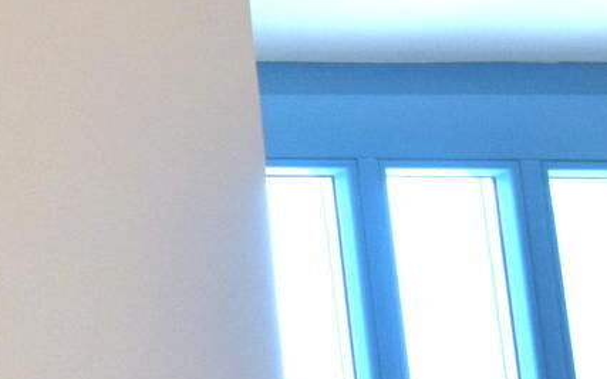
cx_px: -829
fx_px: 1423
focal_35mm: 86
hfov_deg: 15.0
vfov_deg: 15.0
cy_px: 355
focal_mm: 10
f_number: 6.3
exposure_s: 1/160
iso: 400
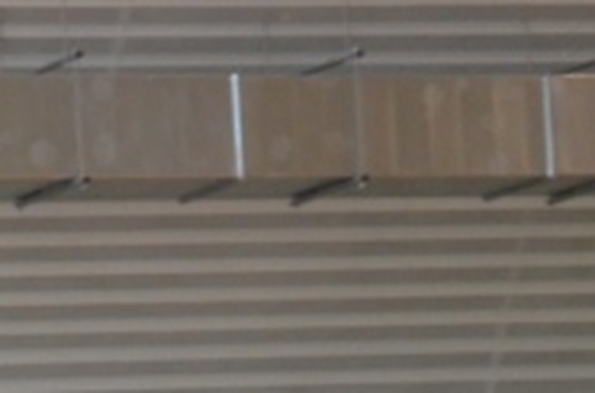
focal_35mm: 316
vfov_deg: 4.2
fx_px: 5205
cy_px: 886
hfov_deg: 6.3
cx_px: -782
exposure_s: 1/60
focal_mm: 38
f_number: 4.5
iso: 1100
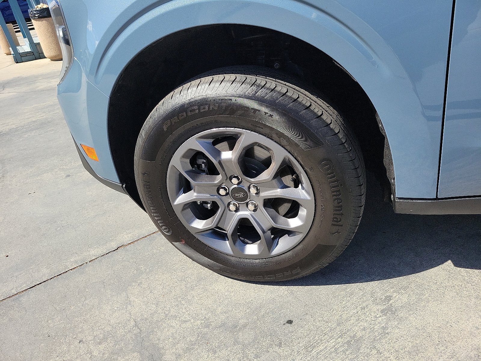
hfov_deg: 67.3
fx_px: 361
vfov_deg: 53.1
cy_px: 180
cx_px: 240
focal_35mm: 26
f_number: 1.8
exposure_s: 1/1250
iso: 50
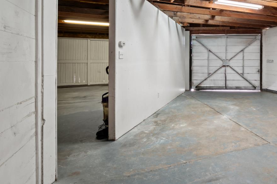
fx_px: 185
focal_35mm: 24
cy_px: 57
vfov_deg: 51.8
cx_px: 221
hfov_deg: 67.0
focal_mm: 14
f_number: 9
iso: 250
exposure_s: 1/2.5
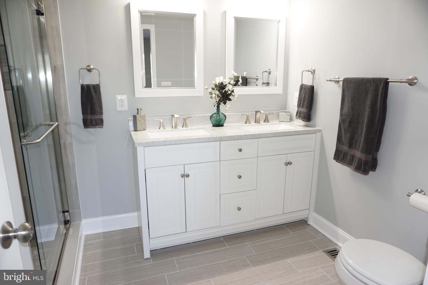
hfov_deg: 73.7
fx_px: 285
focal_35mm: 24
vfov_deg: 53.1
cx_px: 214
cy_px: 142
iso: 125
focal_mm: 16
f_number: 3.5
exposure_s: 1/13
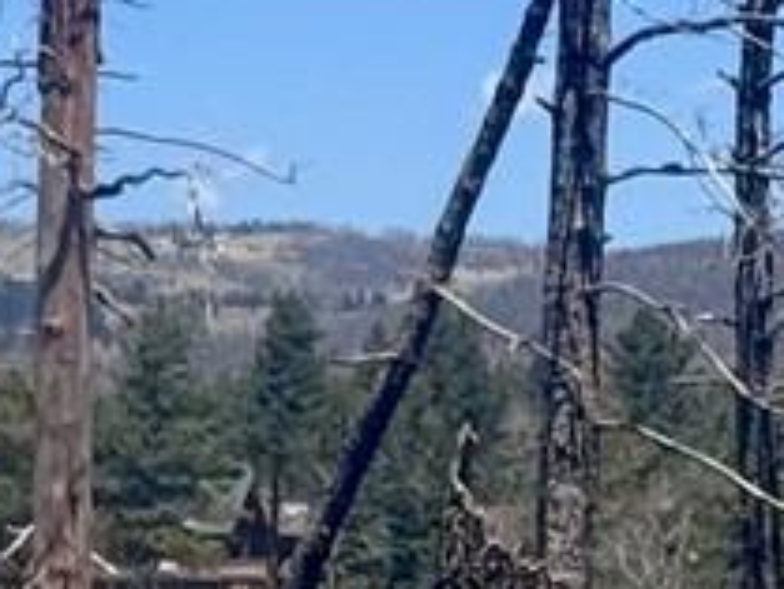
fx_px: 8339
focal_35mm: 368
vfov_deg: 4.0
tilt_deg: +0.3
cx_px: 848
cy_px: 244
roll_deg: -0.9
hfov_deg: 5.4
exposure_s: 1/5848
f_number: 1.78
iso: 64
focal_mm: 6.76
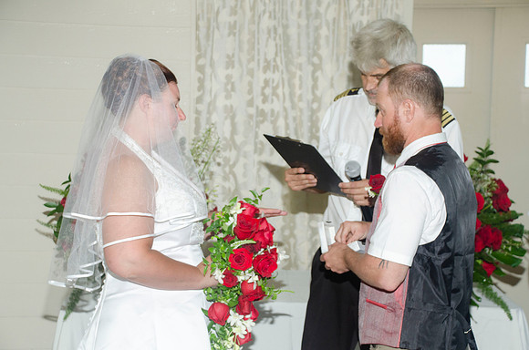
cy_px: 175
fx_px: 1056
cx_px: 264
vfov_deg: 18.8
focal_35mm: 72
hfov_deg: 28.1
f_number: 5.6
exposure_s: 1/250
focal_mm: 48
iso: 400
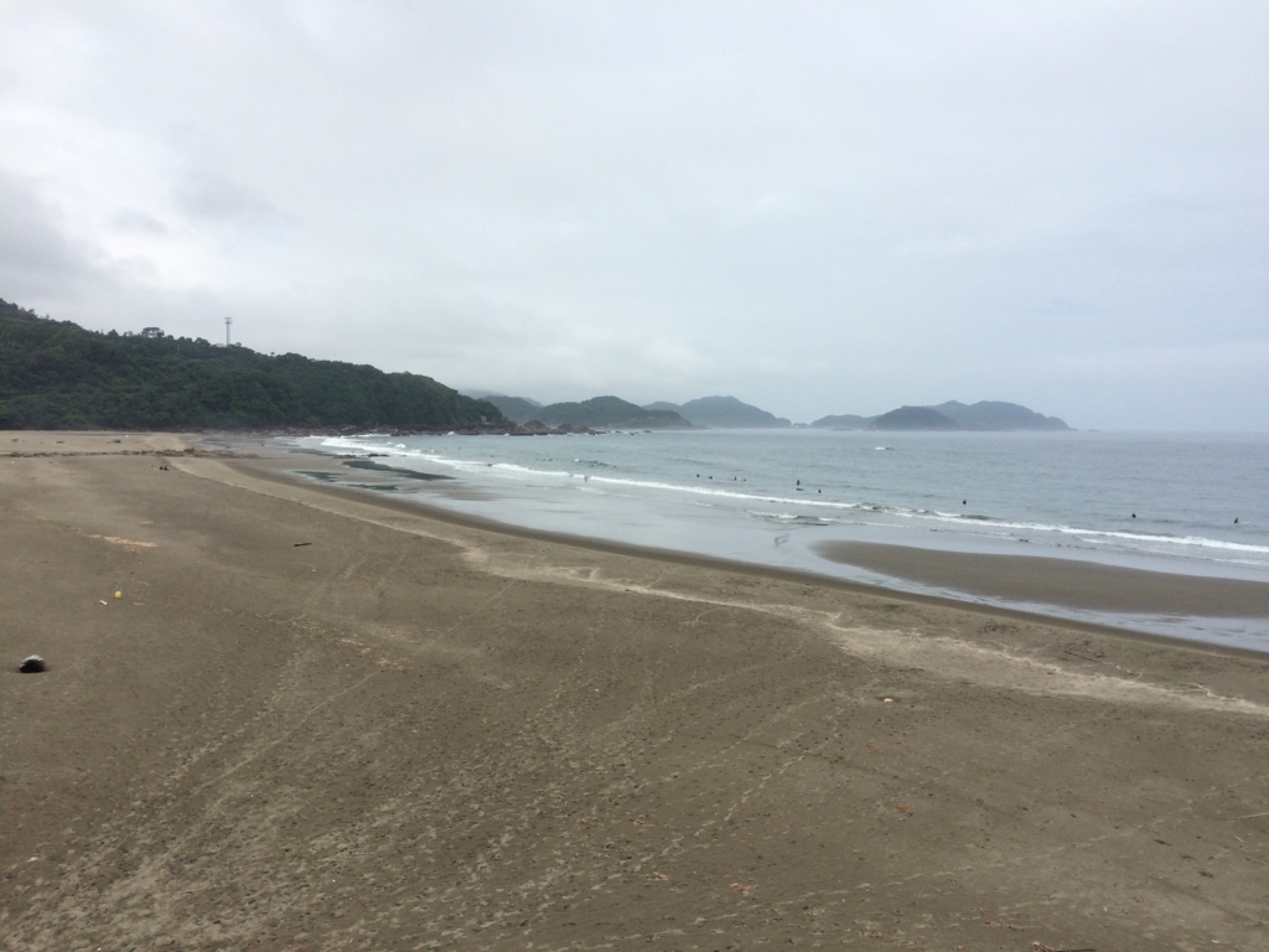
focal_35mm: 29
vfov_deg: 48.2
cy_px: 476
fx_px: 1063
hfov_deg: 61.7
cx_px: 634
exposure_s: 1/4115
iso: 32
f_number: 2.2
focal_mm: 4.15
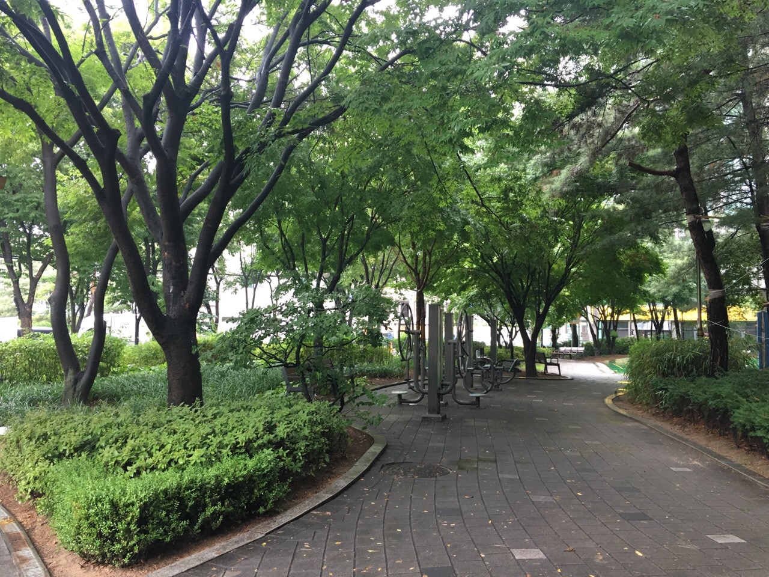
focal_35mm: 29
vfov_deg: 48.2
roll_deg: +0.0
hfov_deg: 61.7
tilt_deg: +3.3
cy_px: 288
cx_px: 384
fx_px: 644
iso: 40
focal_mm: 4.15
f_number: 2.2
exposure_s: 1/30
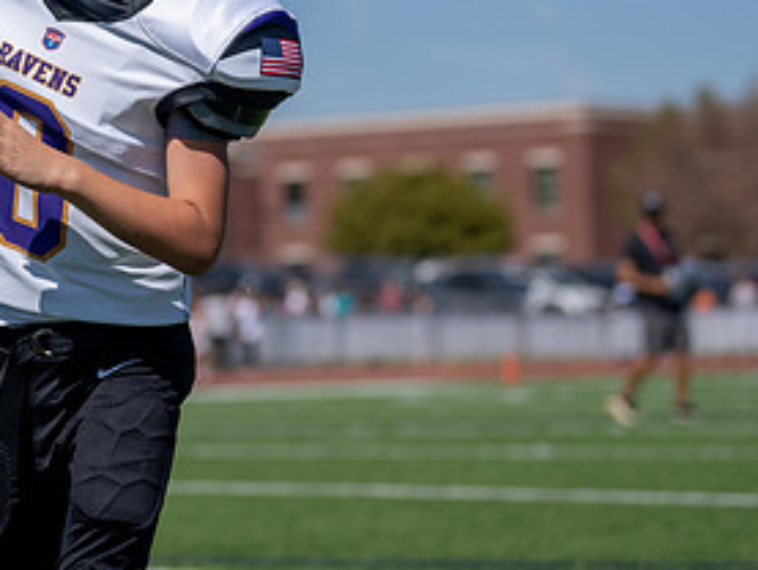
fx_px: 3637
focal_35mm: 166
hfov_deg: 11.8
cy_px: 38
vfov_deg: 8.9
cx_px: 71
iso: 125
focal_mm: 70
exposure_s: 1/4000
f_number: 2.8
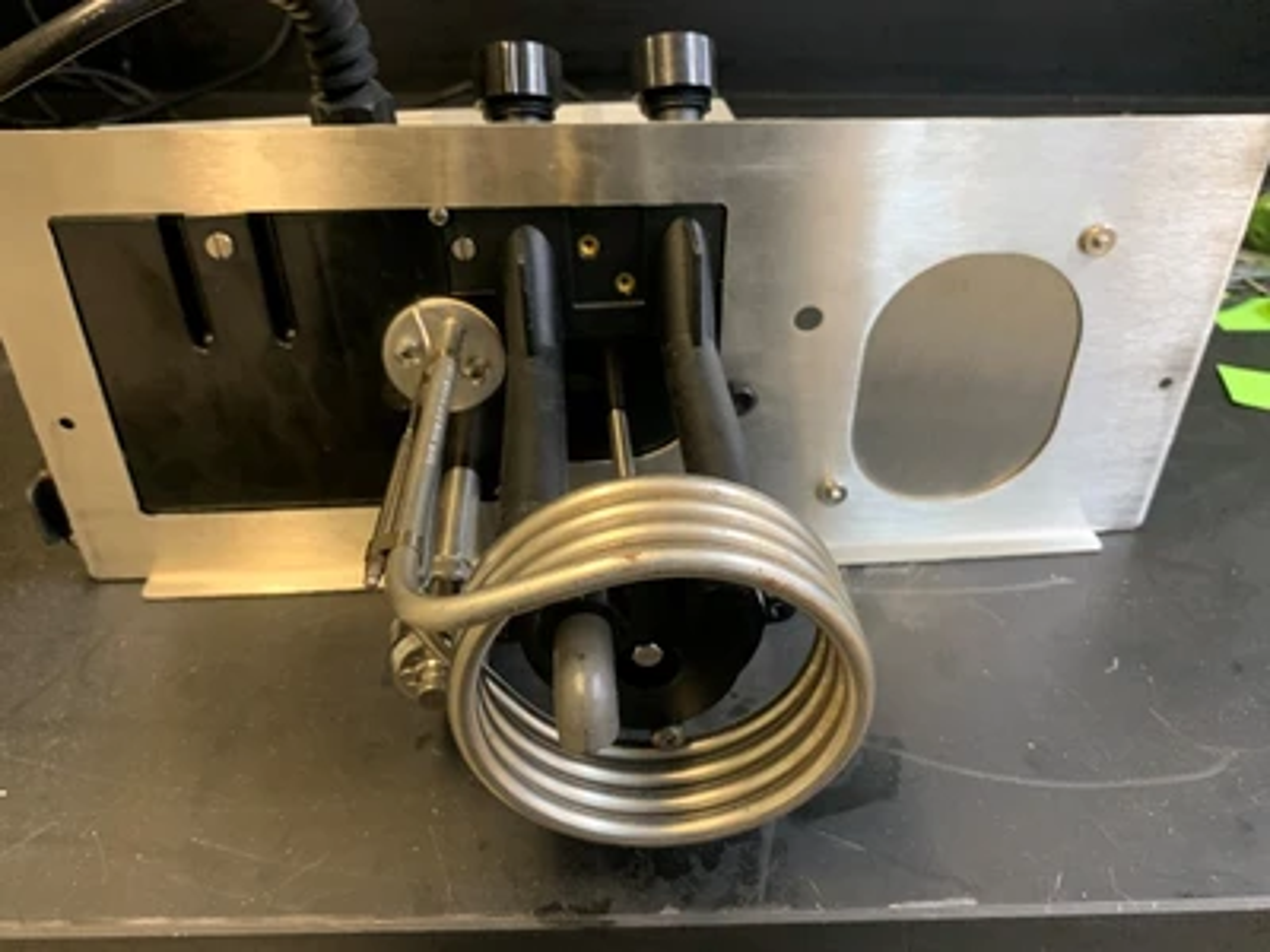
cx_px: 635
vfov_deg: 53.1
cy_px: 476
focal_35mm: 26
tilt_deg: -33.8
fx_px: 954
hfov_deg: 67.3
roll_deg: -1.8
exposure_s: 1/49
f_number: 1.8
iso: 400
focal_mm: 4.25
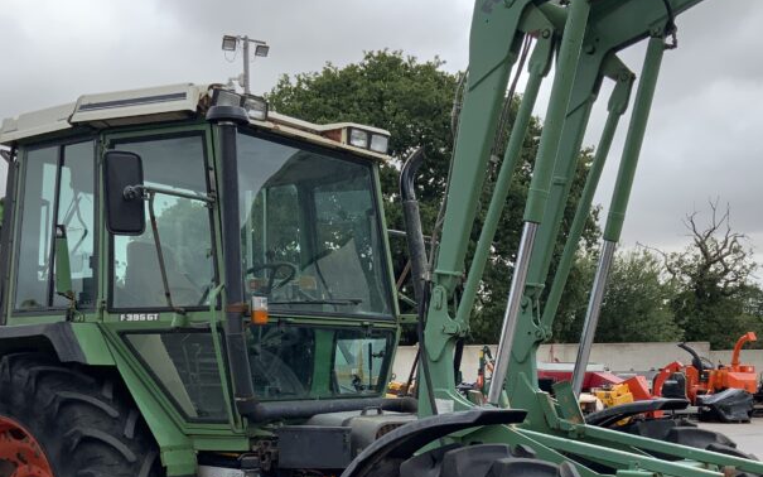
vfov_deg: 24.1
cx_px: 402
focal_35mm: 52
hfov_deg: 38.9
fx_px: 1081
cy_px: 433
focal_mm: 3
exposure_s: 1/728
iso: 16
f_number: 1.8
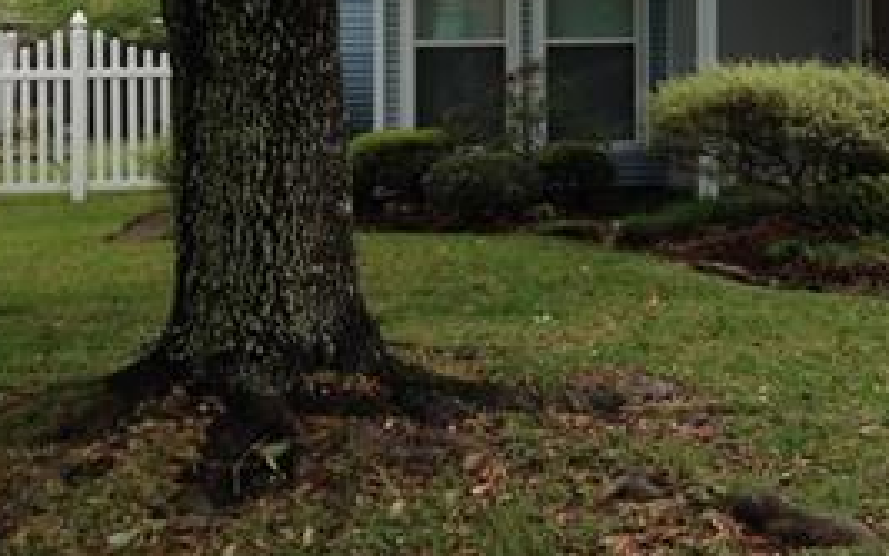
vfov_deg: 15.3
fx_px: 2036
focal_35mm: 84
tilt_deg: -0.7
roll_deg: +2.5
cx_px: 966
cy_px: 0
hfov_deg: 23.2
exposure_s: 1/521
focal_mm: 4.12
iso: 50
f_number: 2.4
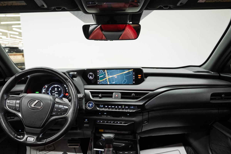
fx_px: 180
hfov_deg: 65.5
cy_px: 87
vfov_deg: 46.3
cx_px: 114
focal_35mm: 28
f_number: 4
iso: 1000
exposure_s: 1/40
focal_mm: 24
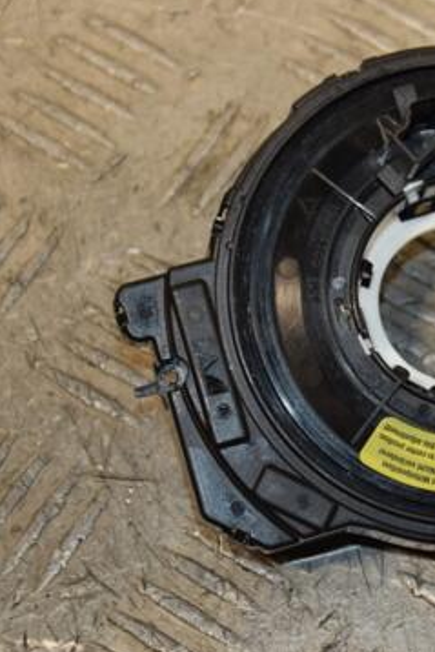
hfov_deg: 8.2
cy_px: 297
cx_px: 457
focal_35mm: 166
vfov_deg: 12.4
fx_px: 3006
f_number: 5.3
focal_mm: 66
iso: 800
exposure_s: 1/200
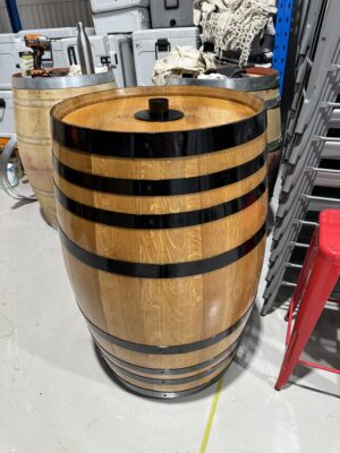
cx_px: 170
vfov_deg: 71.6
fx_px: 314
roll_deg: +1.9
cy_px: 226
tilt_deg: -32.1
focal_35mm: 24
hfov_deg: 56.8
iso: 125
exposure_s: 1/50
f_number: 1.78
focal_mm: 6.86
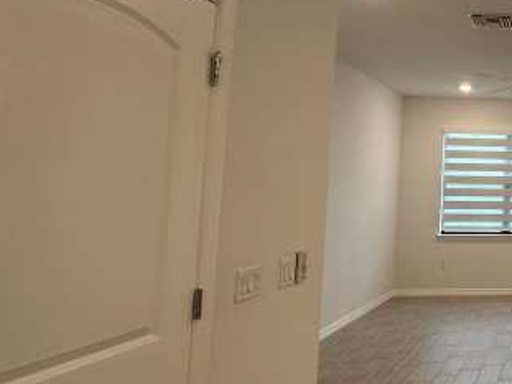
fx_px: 532
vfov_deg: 39.5
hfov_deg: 37.4
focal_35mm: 36
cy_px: 155
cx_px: 629
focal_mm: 2.22
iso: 160
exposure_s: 1/120
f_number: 2.2
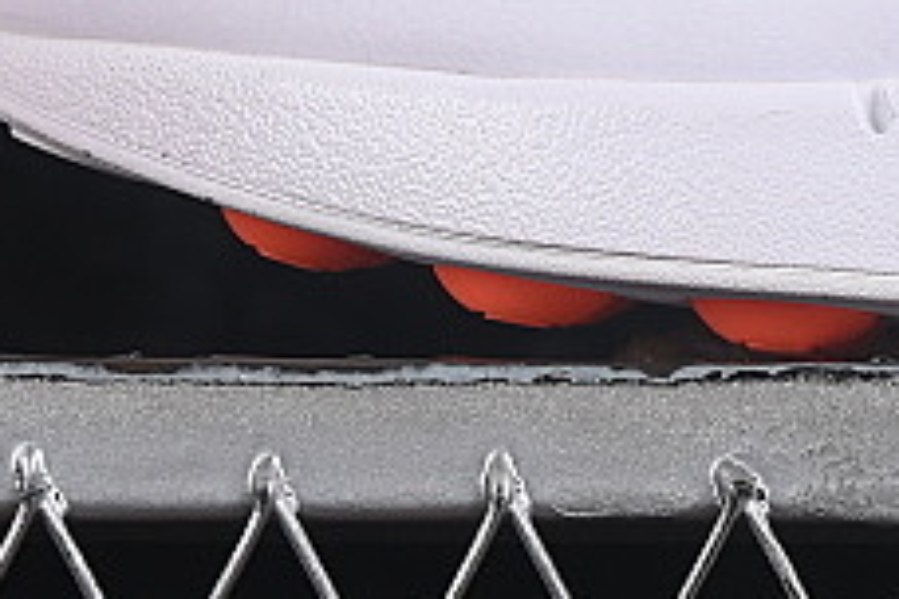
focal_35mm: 355
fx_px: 8864
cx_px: 1337
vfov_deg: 3.8
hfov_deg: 5.7
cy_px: -520
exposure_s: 1/100
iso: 160
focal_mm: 50
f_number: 8
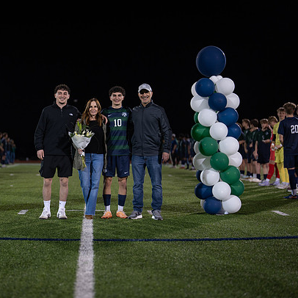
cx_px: 98
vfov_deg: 26.5
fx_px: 633
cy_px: 151
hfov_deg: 26.3
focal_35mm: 65
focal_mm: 50
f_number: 1.2
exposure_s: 1/500
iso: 250
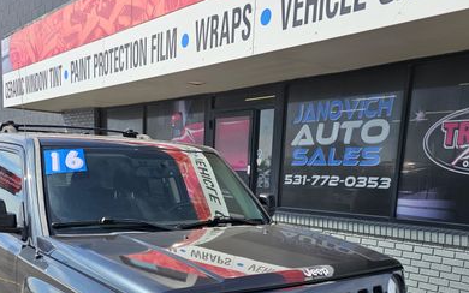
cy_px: 274
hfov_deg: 49.3
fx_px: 511
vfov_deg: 30.4
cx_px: 225
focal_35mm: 40
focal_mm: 6.3
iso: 10
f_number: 1.7
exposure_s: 1/681
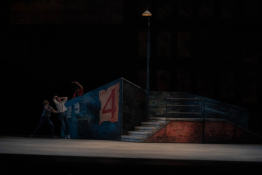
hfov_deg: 21.0
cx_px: 131
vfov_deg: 14.1
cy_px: 88
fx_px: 706
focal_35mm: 97
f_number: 4.5
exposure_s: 1/400
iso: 3200
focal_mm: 97
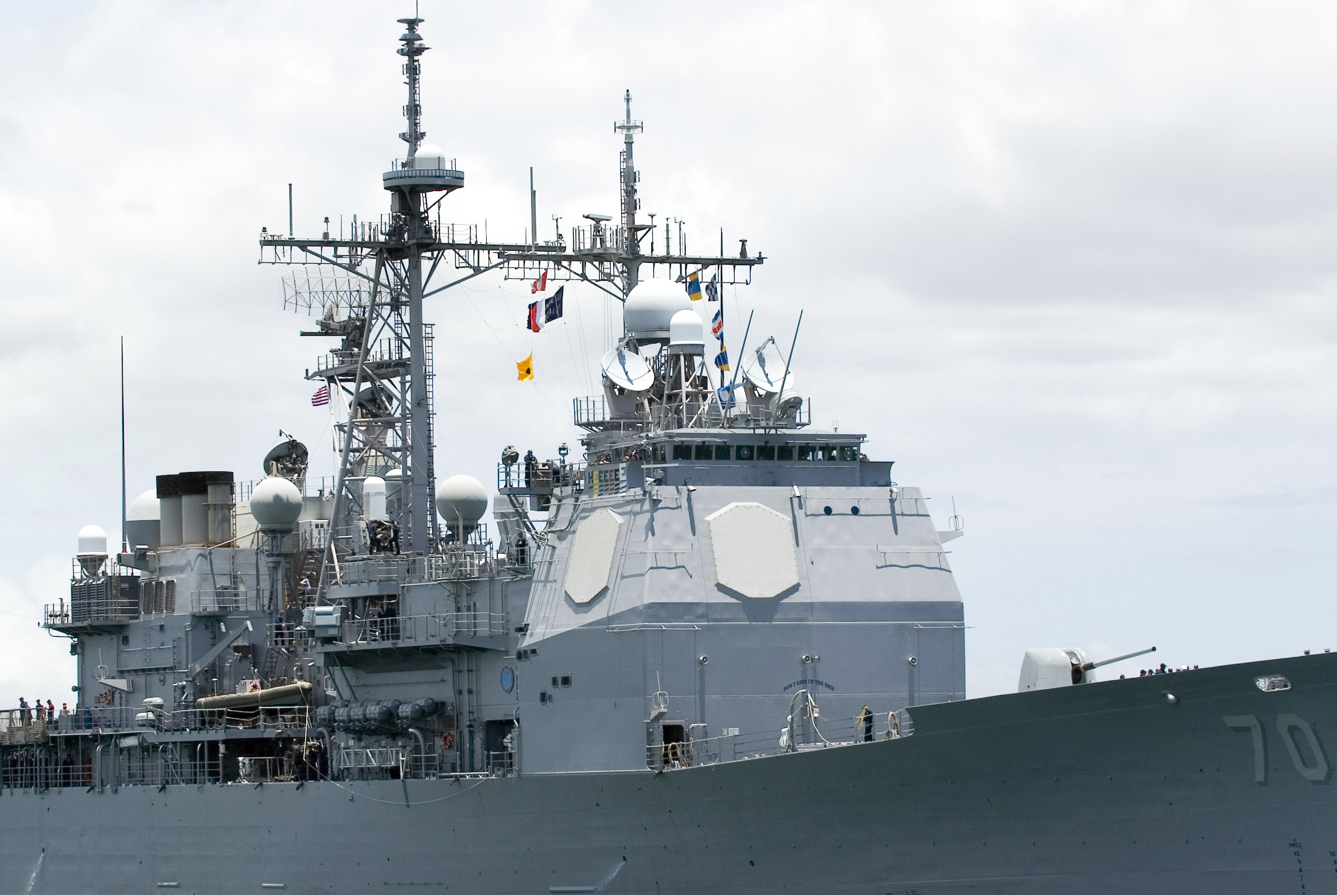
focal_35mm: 169
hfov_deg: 12.1
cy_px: 425
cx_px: 608
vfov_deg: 8.1
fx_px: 6283
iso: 100
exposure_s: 1/250
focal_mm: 70
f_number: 8
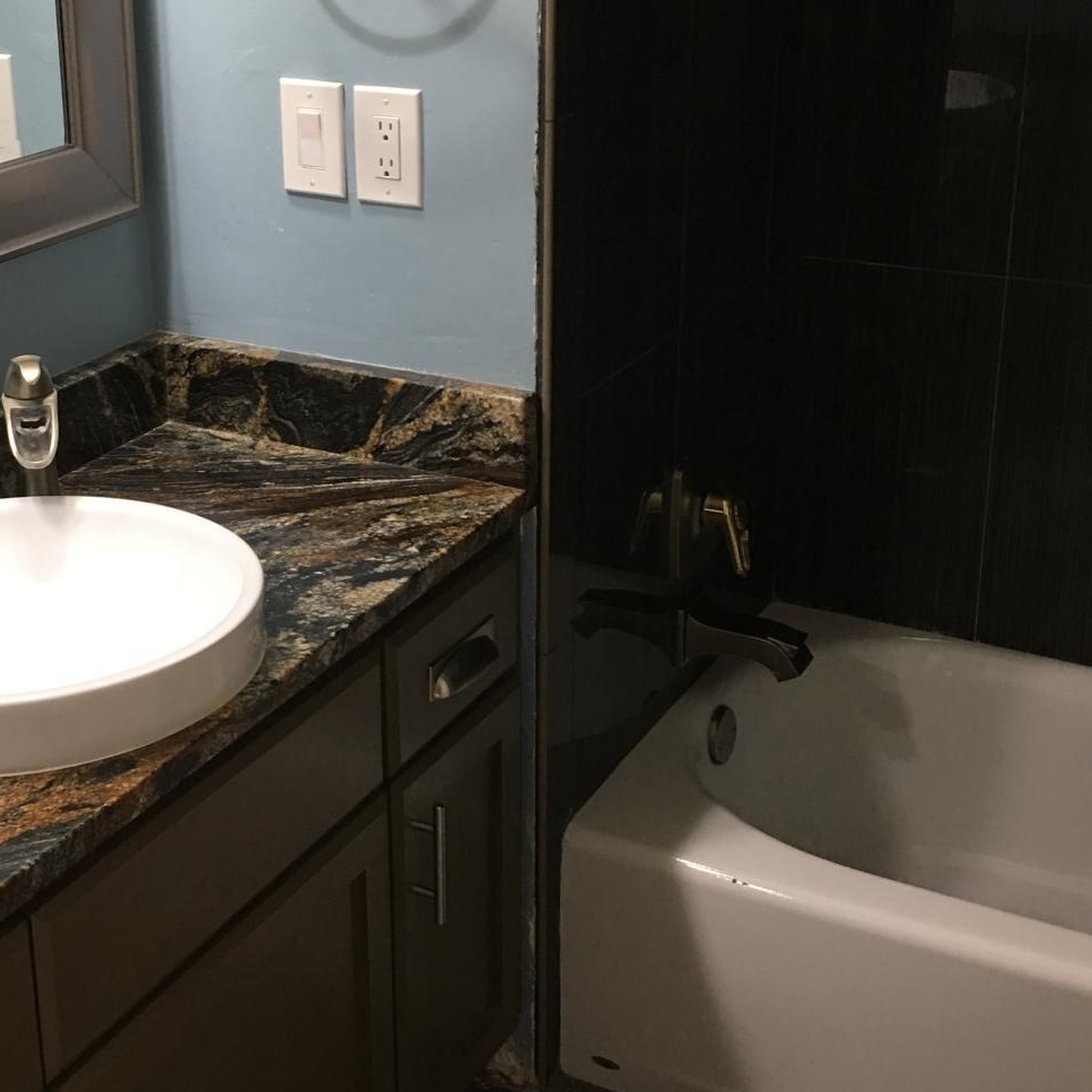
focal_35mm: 53
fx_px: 1892
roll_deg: +0.8
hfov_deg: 31.9
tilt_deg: -19.4
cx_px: 344
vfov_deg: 32.1
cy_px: 462
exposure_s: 1/15
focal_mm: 4.15
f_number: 2.2
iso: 50
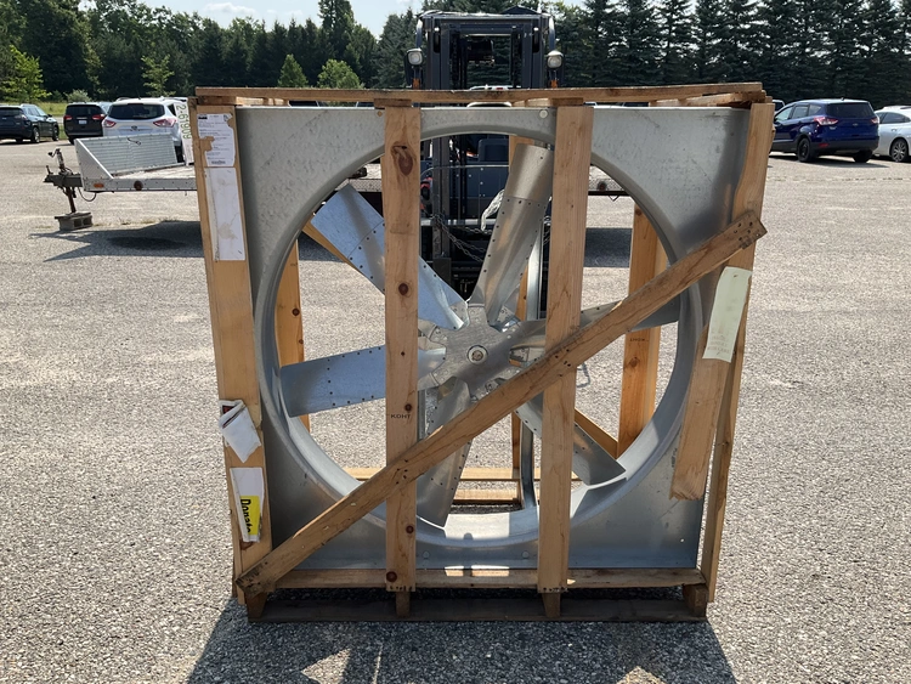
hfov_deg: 61.6
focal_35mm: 29
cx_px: 456
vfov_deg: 48.3
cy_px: 342
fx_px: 763
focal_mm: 3
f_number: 1.8
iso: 25
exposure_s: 1/1279
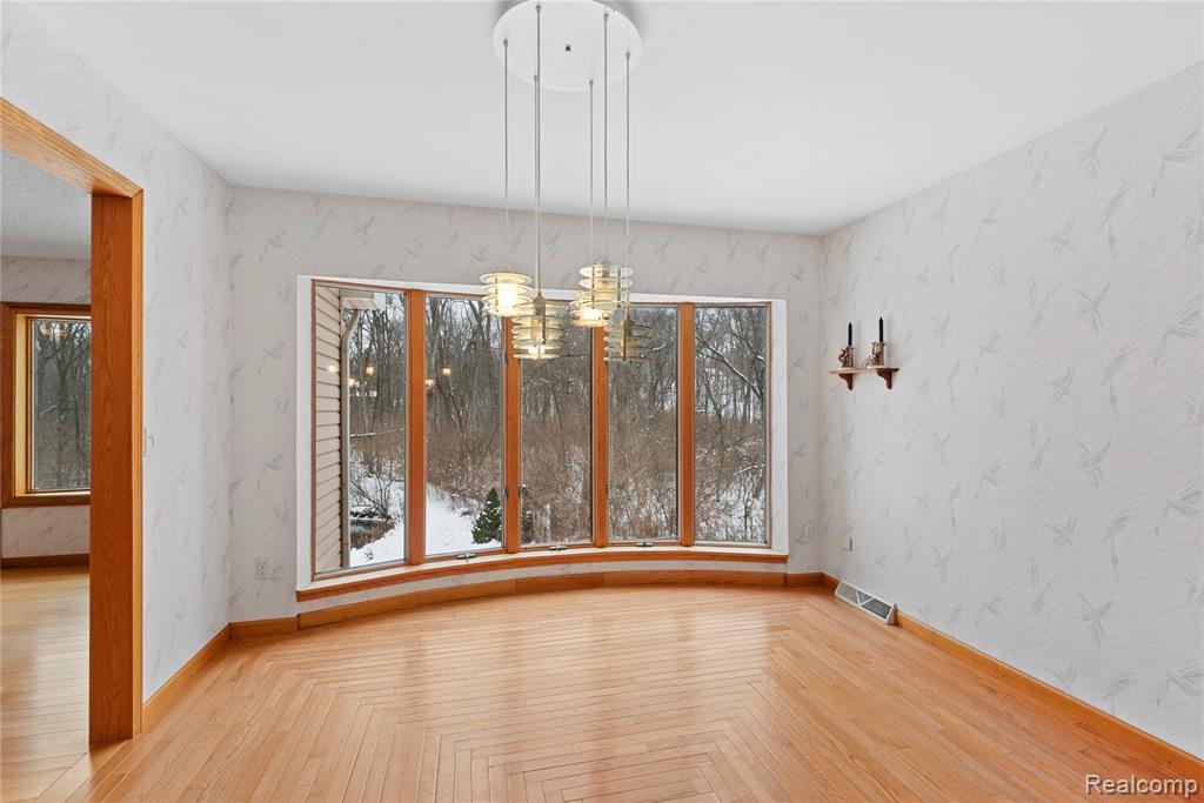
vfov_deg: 73.8
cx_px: 602
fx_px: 535
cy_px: 402
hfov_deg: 96.7
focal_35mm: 16
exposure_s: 1/3
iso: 250
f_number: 9
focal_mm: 16
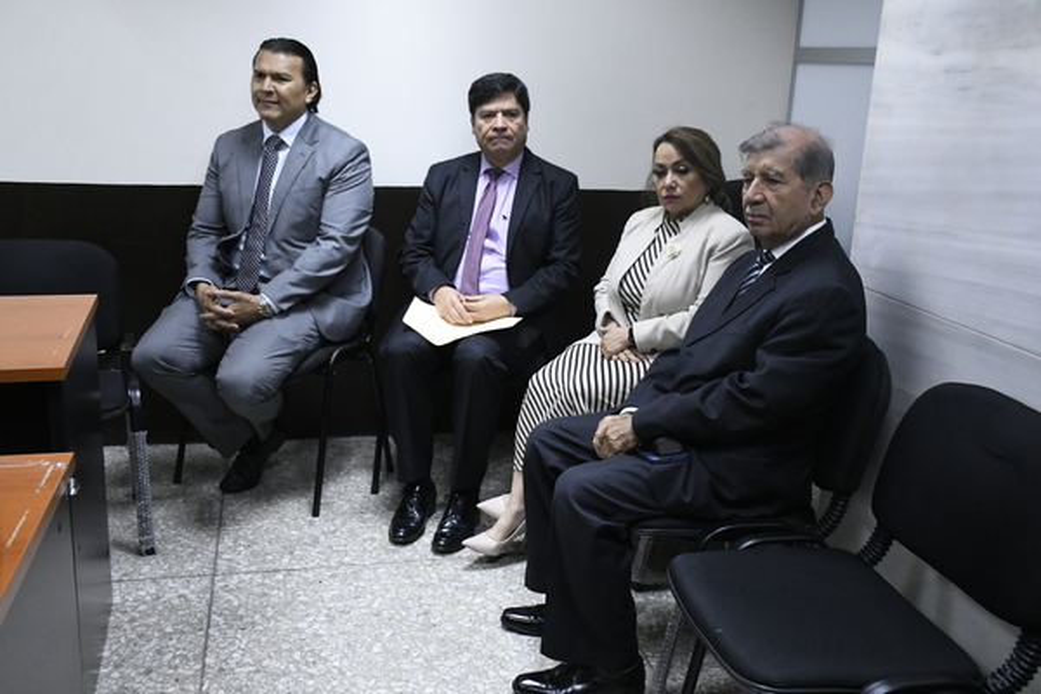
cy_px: 347
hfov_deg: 53.1
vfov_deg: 36.9
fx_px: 1041
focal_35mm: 36
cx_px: 520
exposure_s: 1/160
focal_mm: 24
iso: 5000
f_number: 5.6
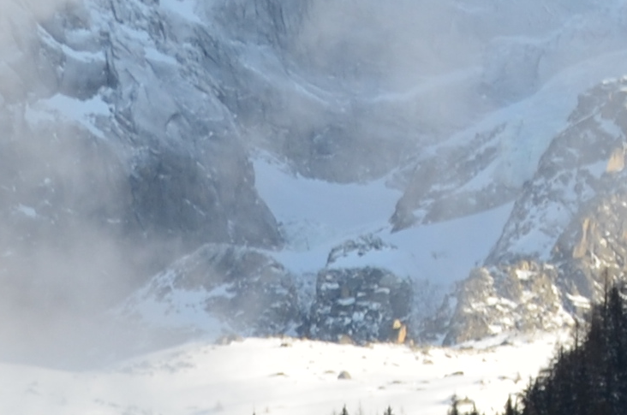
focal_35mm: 555
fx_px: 9654
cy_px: -223
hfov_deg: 3.7
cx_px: 1126
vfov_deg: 2.5
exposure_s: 1/250
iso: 200
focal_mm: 55
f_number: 8
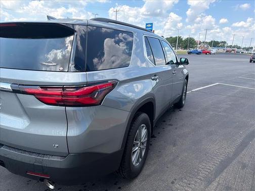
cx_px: 128
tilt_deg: -16.3
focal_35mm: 24
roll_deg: -3.2
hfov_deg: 71.6
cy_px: 96
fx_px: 177
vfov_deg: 56.8
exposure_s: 1/1949
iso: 100
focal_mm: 6.76
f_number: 1.78
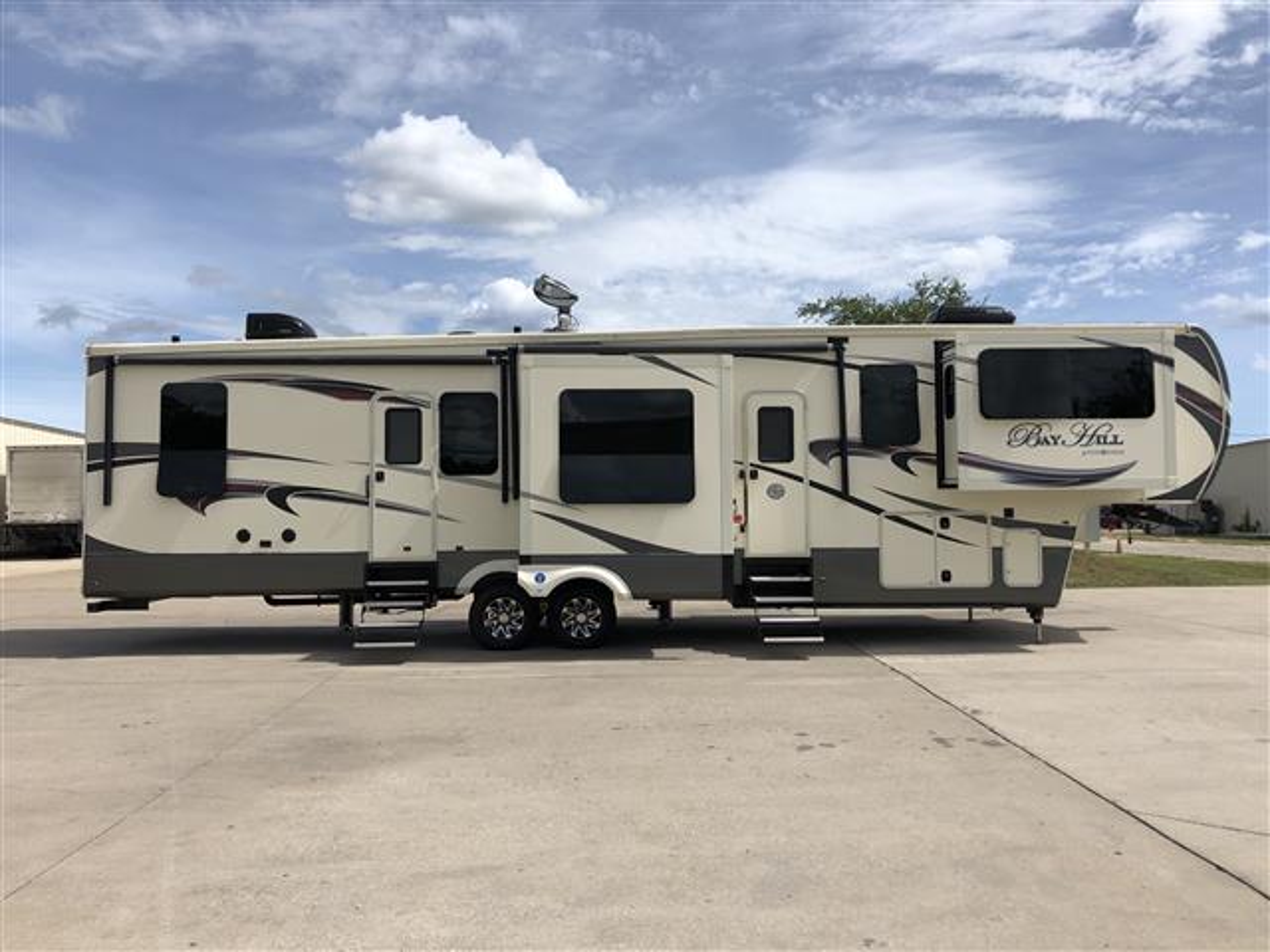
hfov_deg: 63.4
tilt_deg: +4.4
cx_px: 635
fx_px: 1027
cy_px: 476
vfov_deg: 49.7
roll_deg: -1.2
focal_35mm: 28
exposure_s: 1/3472
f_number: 1.8
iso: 20
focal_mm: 3.99
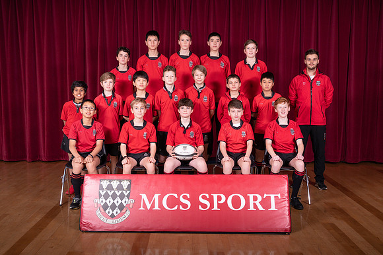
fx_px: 454
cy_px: 133
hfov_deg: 45.8
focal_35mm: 43
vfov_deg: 31.4
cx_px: 184
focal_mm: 41
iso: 800
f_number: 8
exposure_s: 1/50
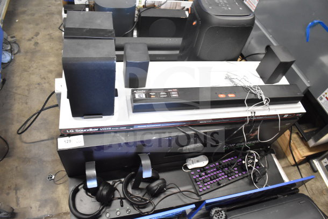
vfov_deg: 48.0
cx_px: 164
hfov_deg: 67.4
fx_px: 246
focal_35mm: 27
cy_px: 110
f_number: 3.5
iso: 2200
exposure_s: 1/30
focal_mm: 18
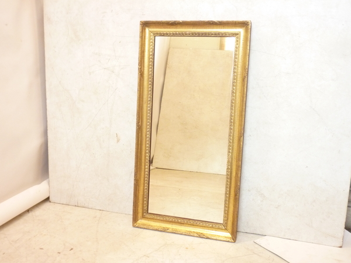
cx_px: 176
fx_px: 355
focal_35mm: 35
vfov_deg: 40.7
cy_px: 132
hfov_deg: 52.6
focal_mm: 5.7
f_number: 3.5
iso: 400
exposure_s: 1/8
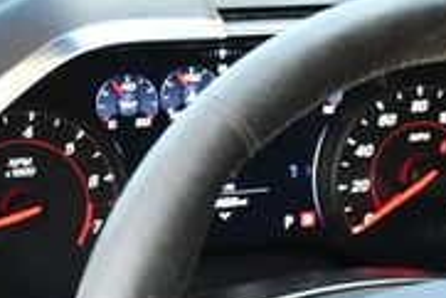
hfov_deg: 12.9
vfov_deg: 8.6
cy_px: 468
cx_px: 522
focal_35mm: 156
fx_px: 1934
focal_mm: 22
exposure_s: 1/125
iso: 800
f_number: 4
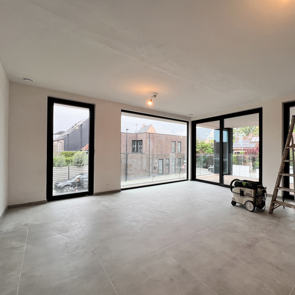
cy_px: 151
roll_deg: -0.6
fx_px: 154
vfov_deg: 87.4
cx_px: 187
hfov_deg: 85.5
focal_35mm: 16
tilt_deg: -0.1
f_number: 1.8
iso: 64
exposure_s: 1/100
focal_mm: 1.57
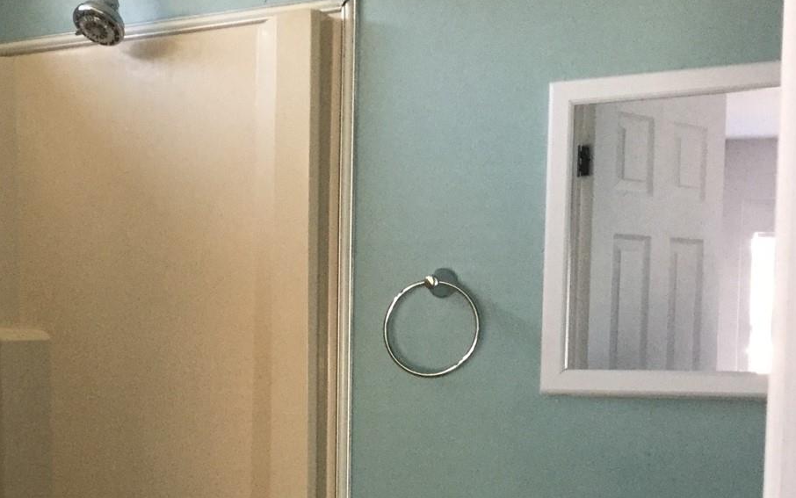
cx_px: 182
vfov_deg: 21.9
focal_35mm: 58
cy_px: 450
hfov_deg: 34.2
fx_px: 1259
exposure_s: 1/30
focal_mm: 3.3
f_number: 2.4
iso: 125
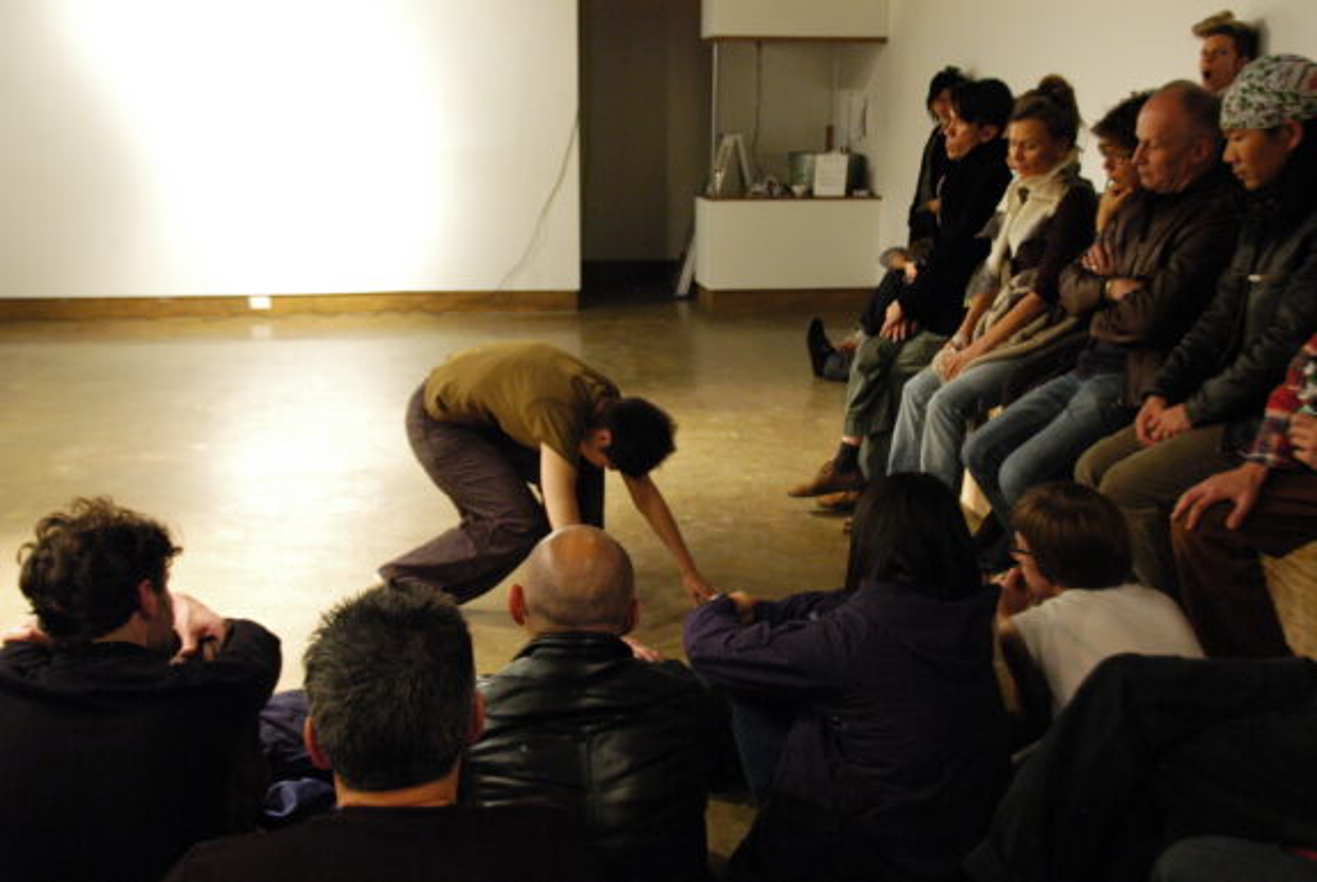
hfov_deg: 49.5
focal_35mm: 39
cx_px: 658
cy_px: 441
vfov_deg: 34.3
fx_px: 1429
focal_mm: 26
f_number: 4
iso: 1600
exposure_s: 1/20
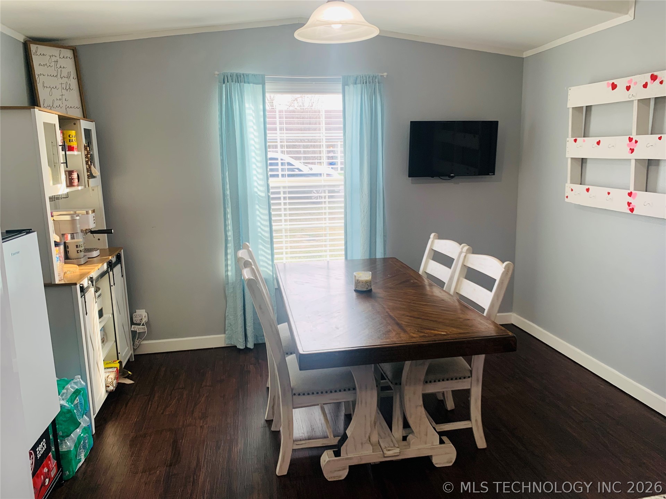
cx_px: 333
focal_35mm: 26
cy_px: 250
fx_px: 500
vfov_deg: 53.1
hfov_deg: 67.3
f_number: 1.8
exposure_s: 1/60
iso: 64
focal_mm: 4.25
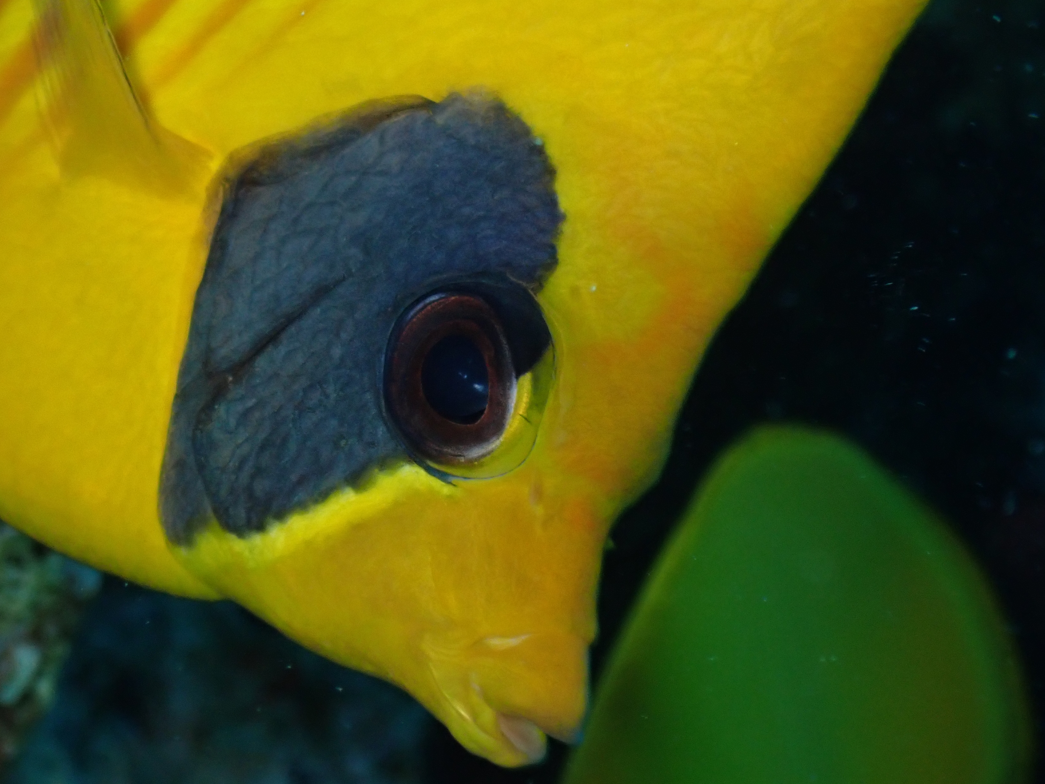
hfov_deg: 16.1
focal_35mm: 122
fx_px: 3683
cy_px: 340
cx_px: 420
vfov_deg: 12.1
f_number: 14
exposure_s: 1/100
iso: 500
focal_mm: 18
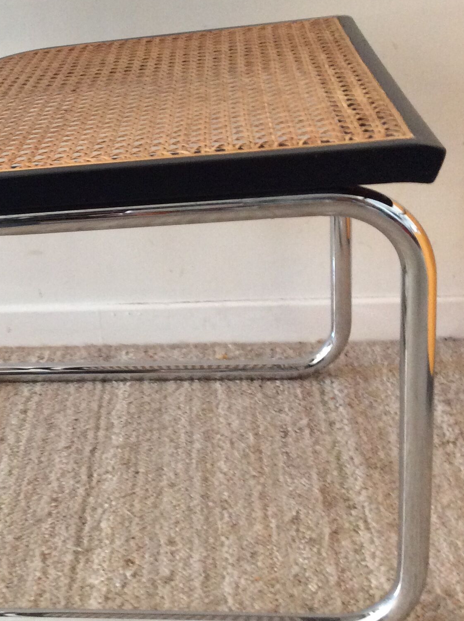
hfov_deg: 25.9
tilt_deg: -25.4
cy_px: 259
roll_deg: +6.3
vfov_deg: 34.9
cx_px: 83
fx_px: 986
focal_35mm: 55
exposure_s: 1/25
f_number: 2.4
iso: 125
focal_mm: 3.3
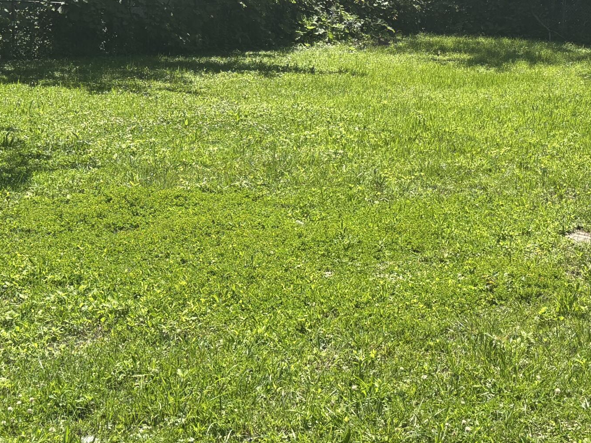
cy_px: 105
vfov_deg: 24.9
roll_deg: -3.4
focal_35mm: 58
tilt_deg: -5.7
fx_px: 990
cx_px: 418
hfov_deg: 32.8
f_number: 1.6
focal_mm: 5.96
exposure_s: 1/1912
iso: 50
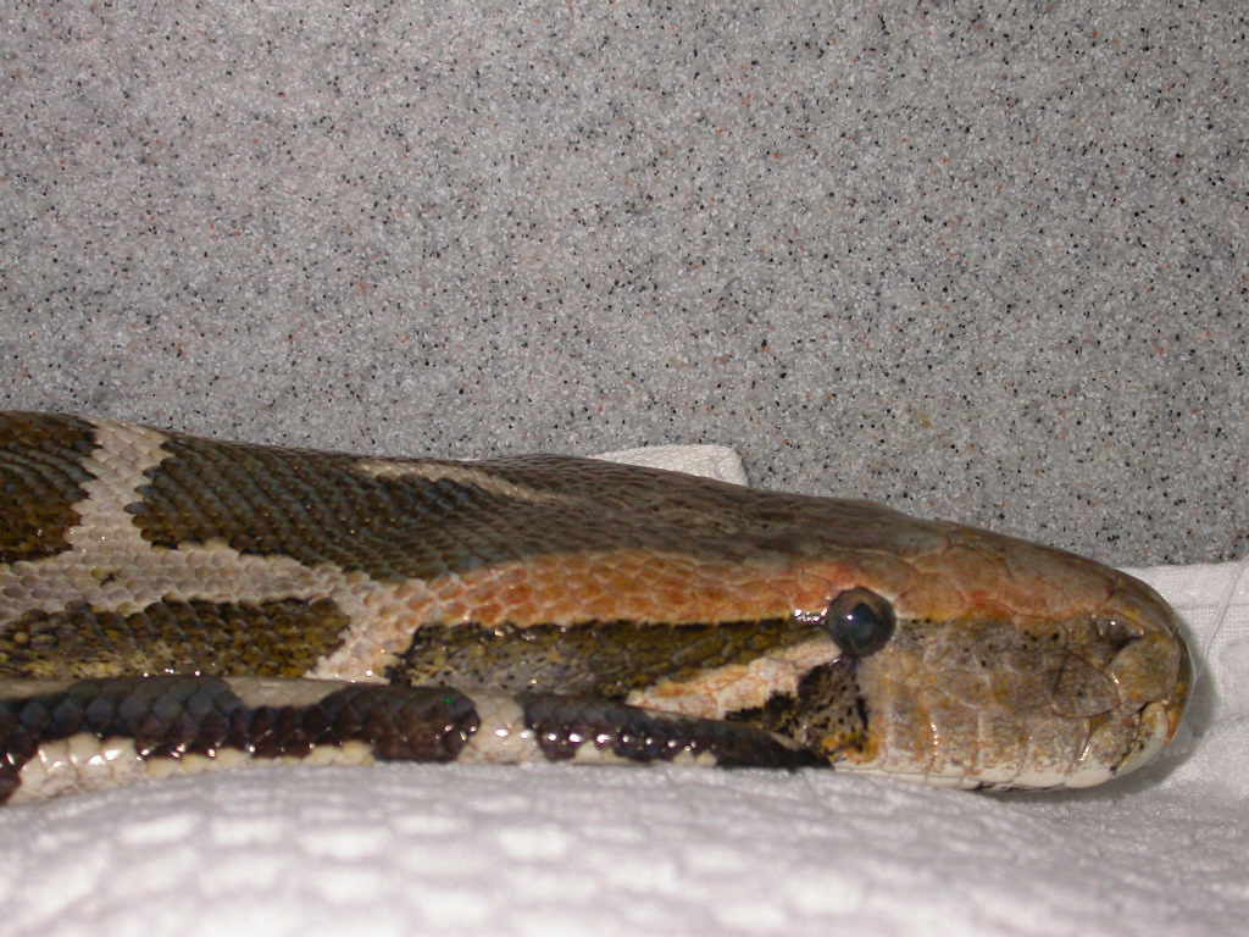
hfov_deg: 21.8
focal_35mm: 90
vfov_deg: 16.4
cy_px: 468
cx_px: 624
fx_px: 3247
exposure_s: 1/60.3
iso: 100
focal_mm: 18.7
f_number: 3.7
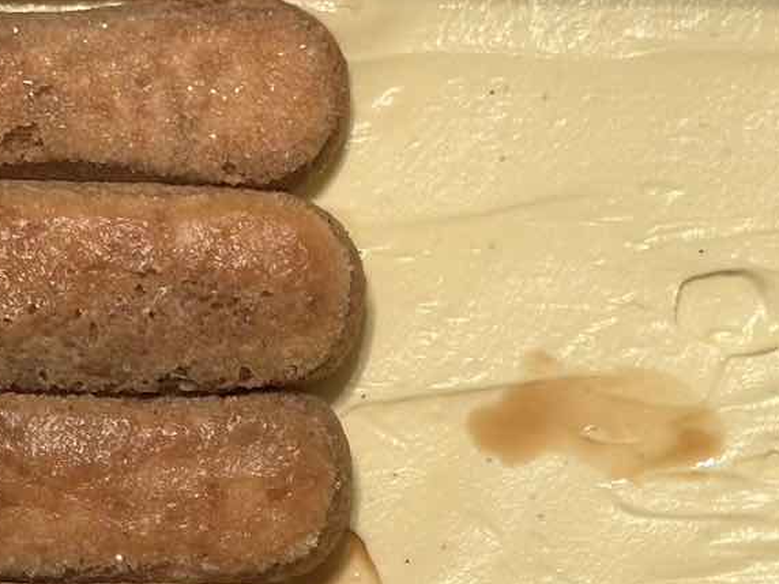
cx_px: 350
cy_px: 772
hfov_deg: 12.3
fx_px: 3623
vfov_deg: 9.1
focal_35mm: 161
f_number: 1.78
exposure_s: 1/50
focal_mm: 6.86
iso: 80
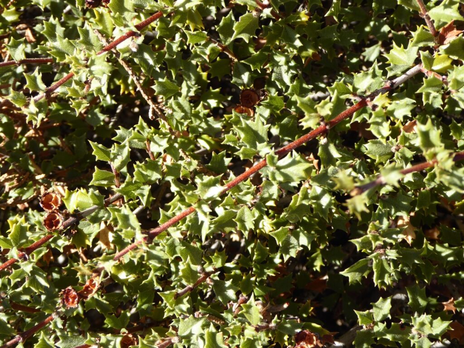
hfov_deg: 31.7
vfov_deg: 24.0
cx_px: 232
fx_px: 818
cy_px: 174
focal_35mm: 61
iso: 80
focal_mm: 10.9
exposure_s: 1/125
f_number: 4.3
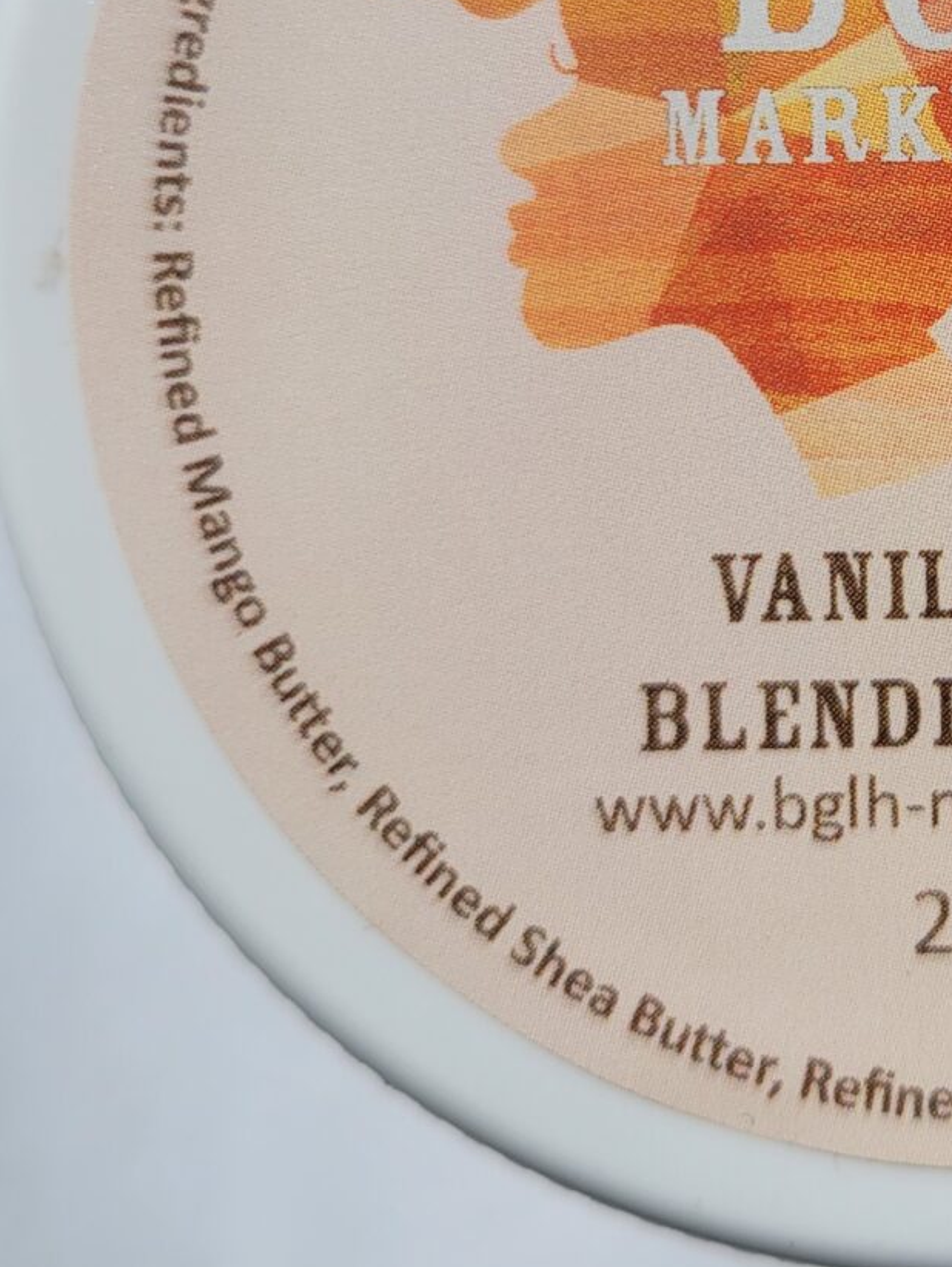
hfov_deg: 23.2
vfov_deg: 31.4
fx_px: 2198
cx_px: 994
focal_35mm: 60
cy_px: 263
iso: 40
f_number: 1.8
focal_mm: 5.4
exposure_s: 1/4913
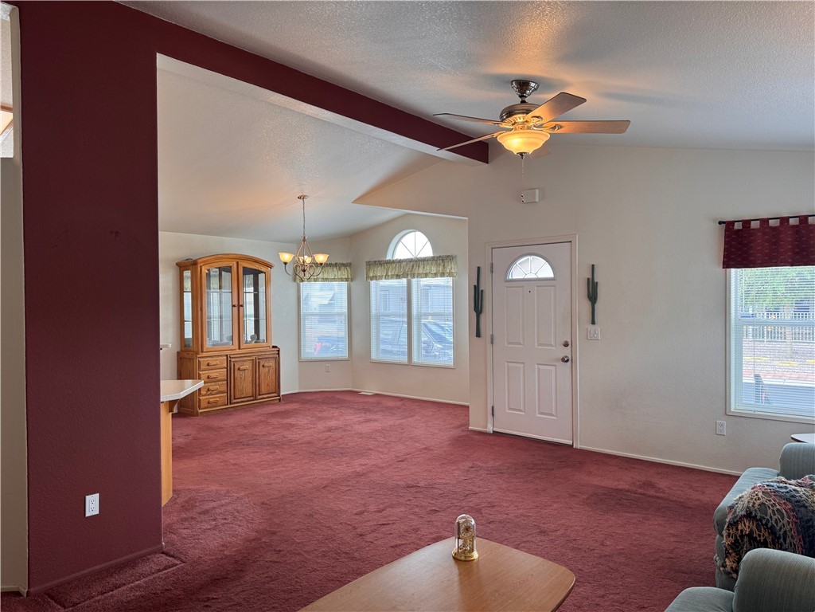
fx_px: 565
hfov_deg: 71.6
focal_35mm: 24
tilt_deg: -1.1
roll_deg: +0.1
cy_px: 306
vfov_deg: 56.8
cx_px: 408
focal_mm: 6.76
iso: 100
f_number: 1.78
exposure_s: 1/120
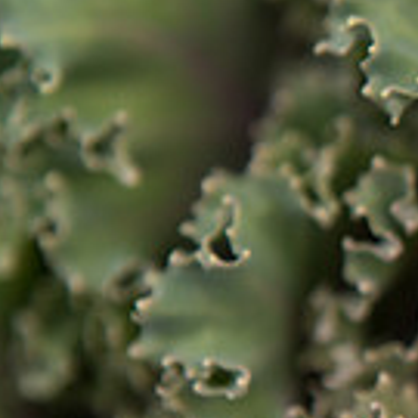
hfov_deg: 6.7
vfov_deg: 6.9
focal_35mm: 255
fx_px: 3484
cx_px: 752
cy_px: 271
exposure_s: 1/160
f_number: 4.5
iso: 200
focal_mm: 70
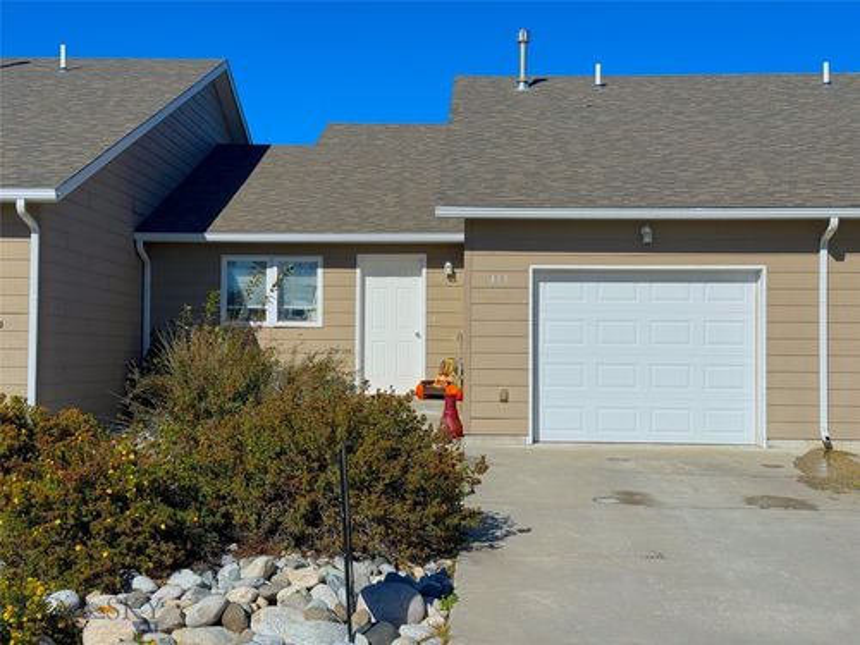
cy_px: 322
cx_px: 430
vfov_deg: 30.3
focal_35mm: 48
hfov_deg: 39.7
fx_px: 1193
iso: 64
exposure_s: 1/9901
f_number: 1.78
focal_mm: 6.76
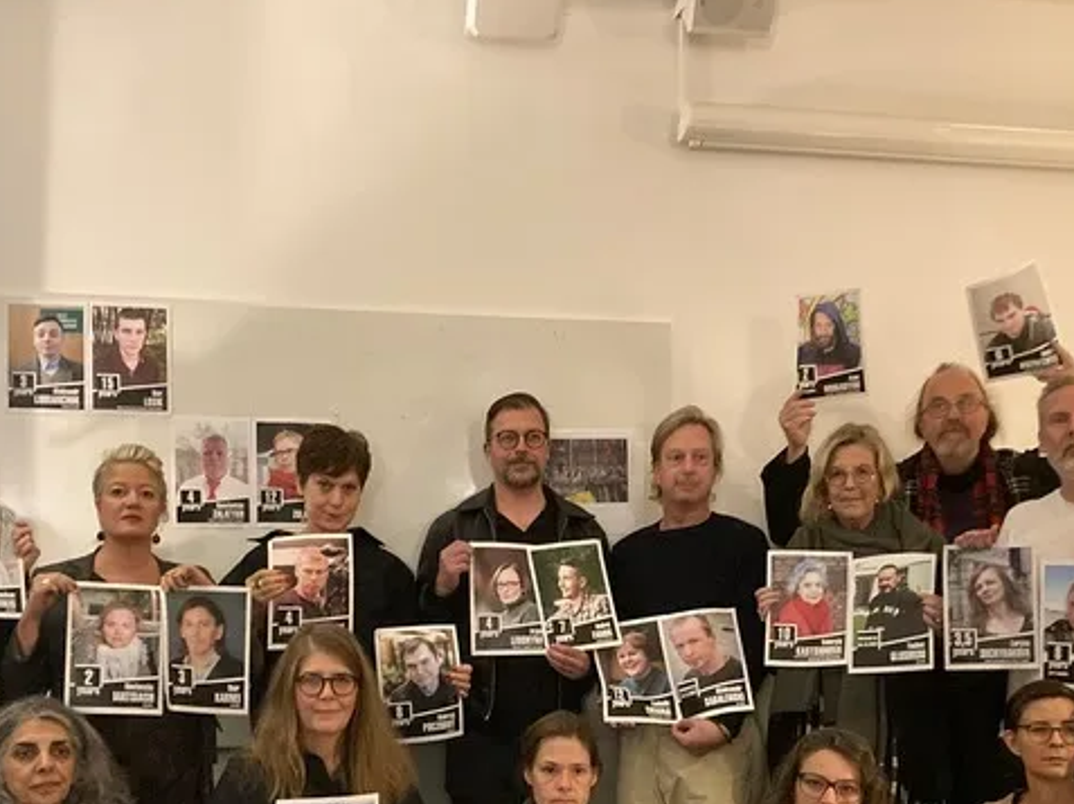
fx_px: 1457
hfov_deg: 40.4
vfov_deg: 30.1
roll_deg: -0.2
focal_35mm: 47
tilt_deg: +0.5
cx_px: 509
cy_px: 646
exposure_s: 1/17
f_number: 1.8
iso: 640
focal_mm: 3.99
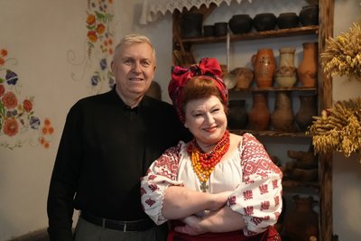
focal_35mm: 44
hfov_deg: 44.5
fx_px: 441
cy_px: 120
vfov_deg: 30.5
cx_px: 180
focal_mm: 44
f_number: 2.8
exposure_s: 1/60
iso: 12800
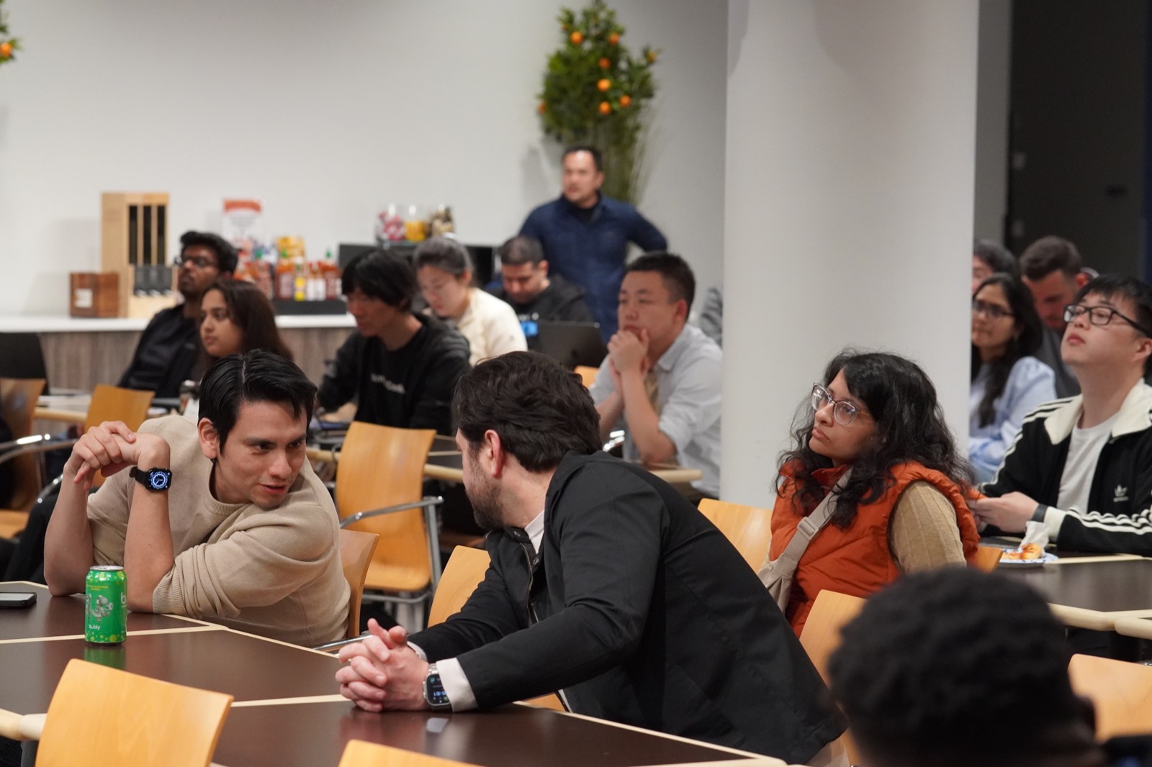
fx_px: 3599
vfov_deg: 12.2
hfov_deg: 18.2
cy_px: 384
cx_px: 576
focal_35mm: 112
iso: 3200
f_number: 4
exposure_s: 1/160
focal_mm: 75
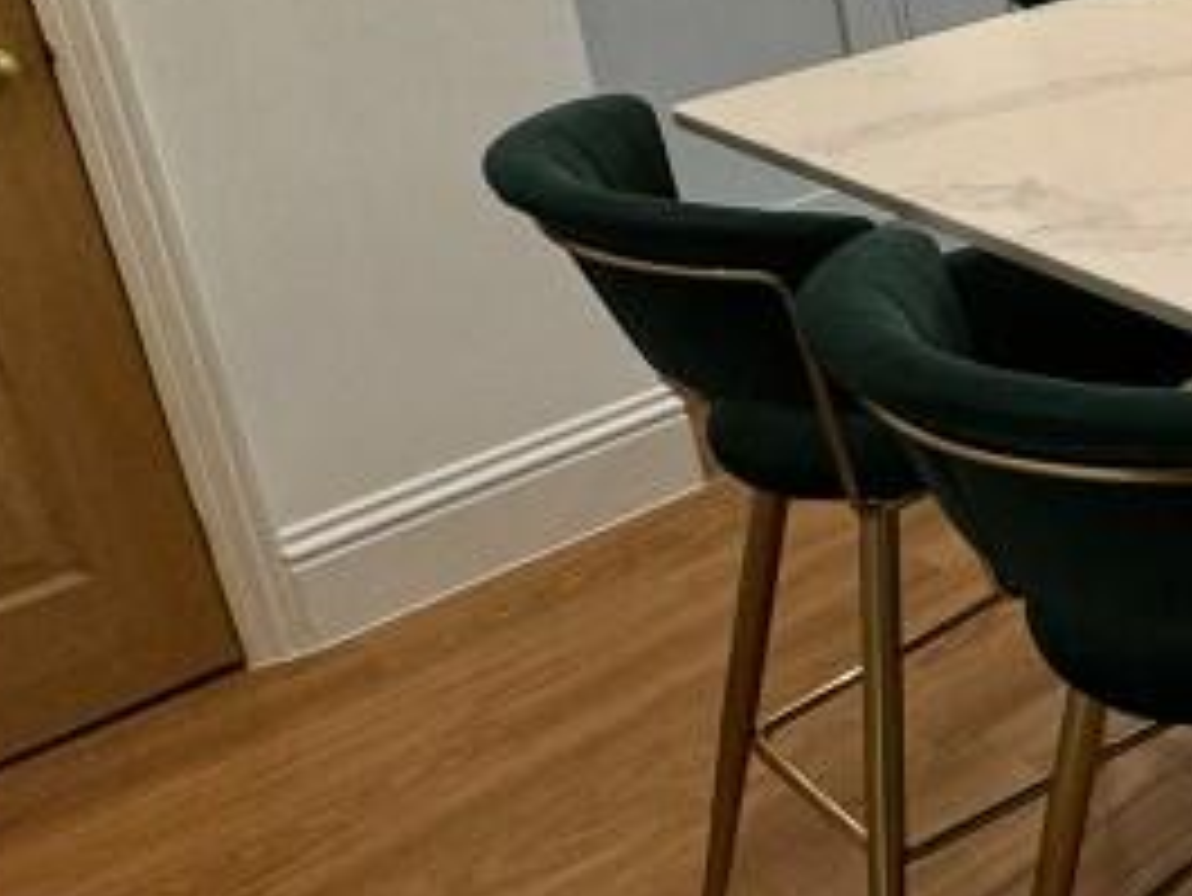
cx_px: 1804
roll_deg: +1.9
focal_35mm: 54
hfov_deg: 25.9
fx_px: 1860
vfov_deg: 25.9
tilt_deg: -17.4
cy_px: 41
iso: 125
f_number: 2.2
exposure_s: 1/100
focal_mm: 2.22
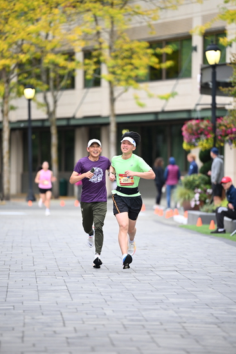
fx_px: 1965
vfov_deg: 10.3
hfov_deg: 6.9
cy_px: 177
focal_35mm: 200
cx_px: 118
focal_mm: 200
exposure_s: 1/1250
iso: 1000
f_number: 2.8
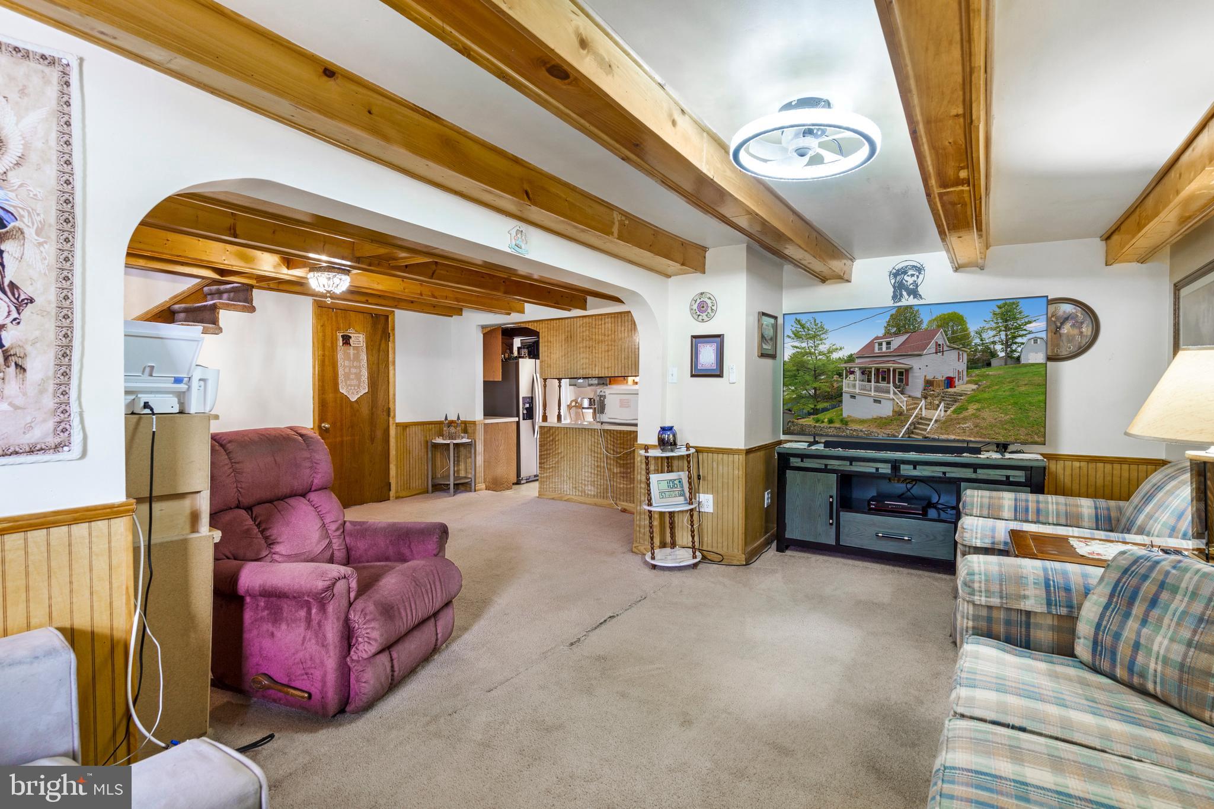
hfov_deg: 96.7
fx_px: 539
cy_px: 404
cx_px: 607
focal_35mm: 16
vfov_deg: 73.7
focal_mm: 16
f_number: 8
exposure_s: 1
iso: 320
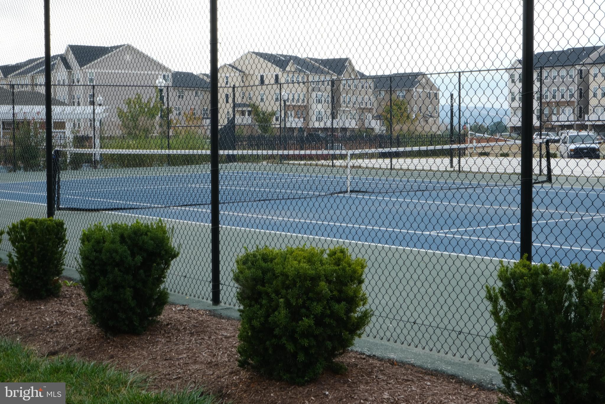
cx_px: 302
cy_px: 202
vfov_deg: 23.4
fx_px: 975
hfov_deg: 34.5
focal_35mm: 58
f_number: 20
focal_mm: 38.5
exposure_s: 1/60
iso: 640
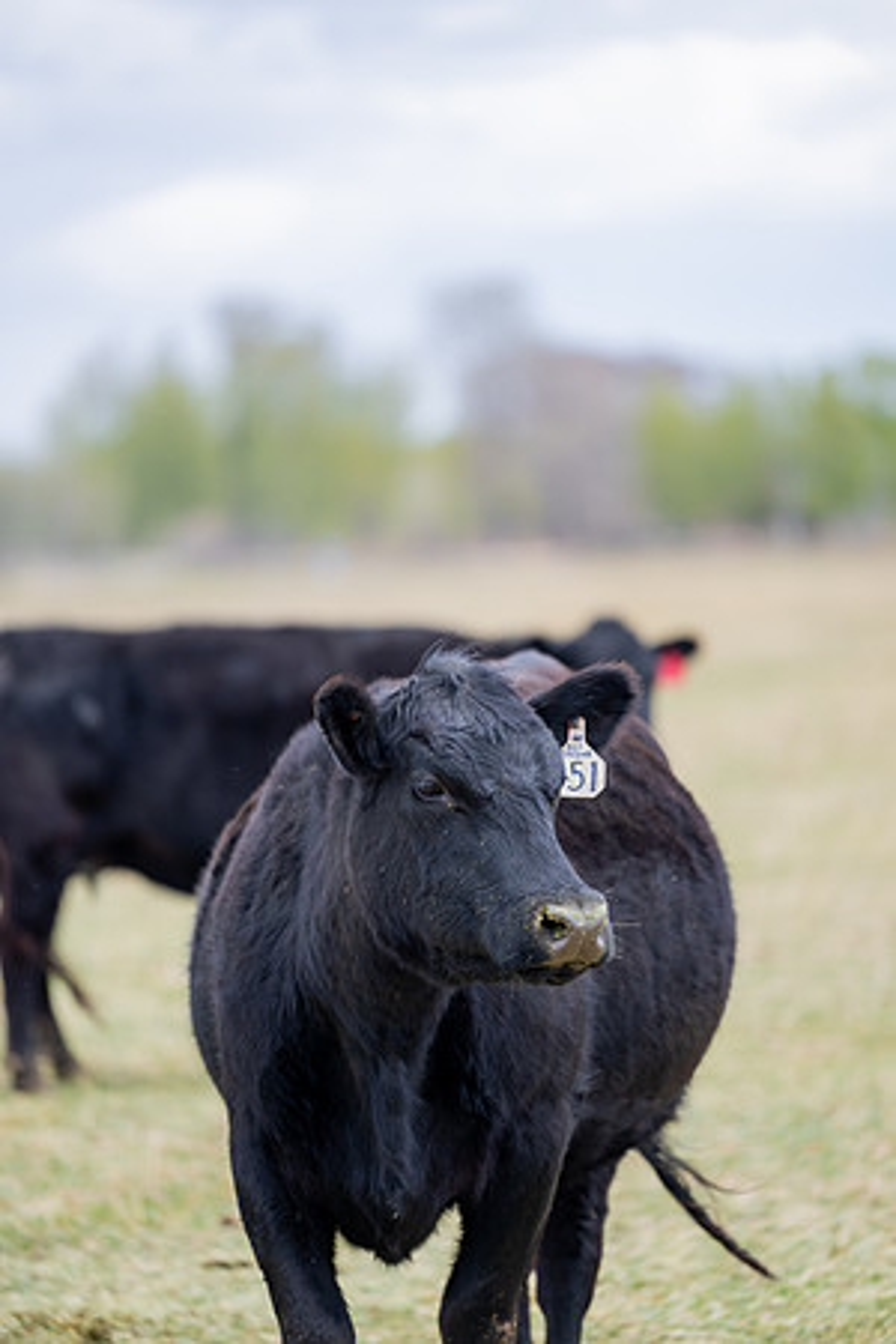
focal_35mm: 200
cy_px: 672
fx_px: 7466
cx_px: 448
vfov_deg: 10.3
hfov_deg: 6.9
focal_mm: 200
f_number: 2.8
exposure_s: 1/1000
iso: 125
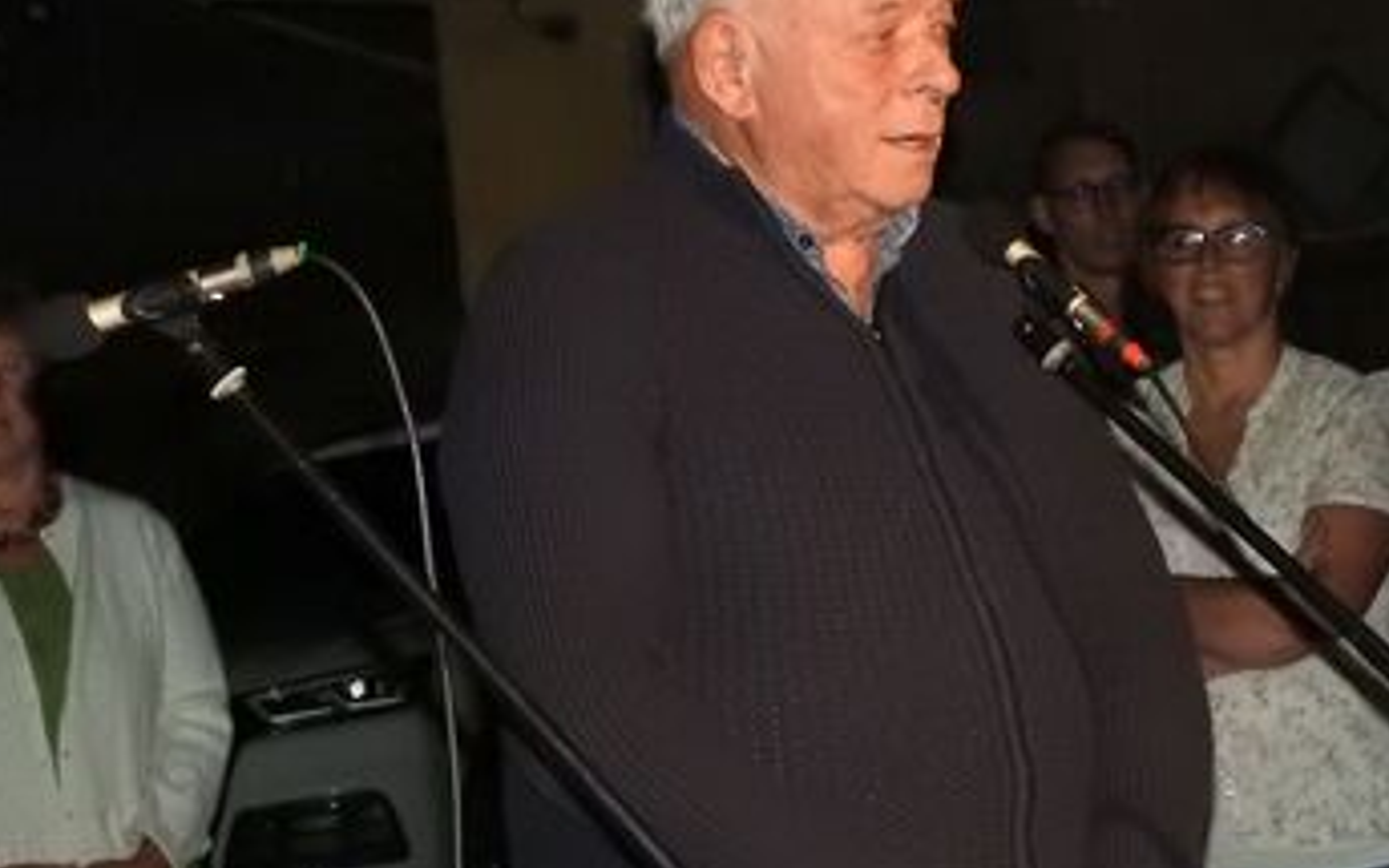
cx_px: 755
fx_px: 8934
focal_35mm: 236
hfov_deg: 8.9
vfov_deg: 5.6
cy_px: 545
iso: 1600
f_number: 5.2
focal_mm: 30.5
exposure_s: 1/60
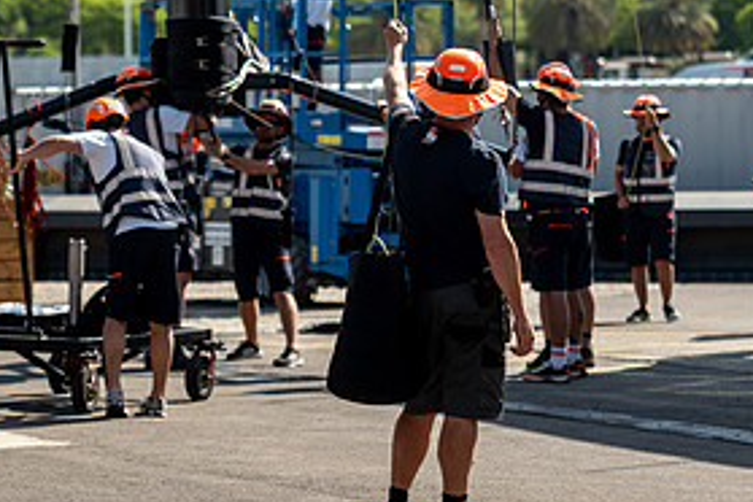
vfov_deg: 7.5
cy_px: 104
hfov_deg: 11.2
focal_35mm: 183
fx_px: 3827
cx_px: 443
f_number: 2.8
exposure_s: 1/1600
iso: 100
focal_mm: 88
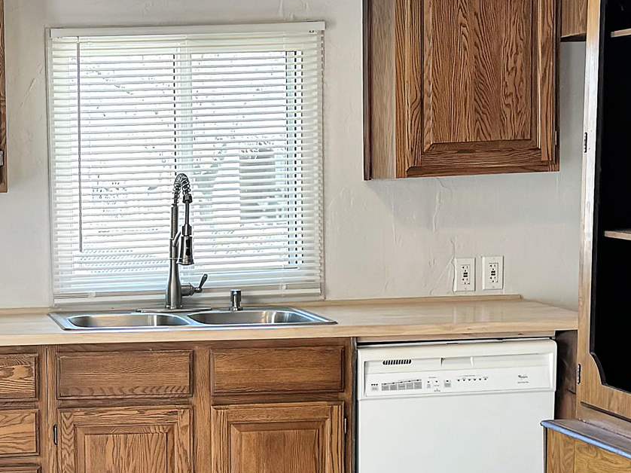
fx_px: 1604
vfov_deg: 16.7
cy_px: 349
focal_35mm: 88
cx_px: 84
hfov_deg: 21.8
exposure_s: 1/206
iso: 80
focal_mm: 6.76
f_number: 1.78
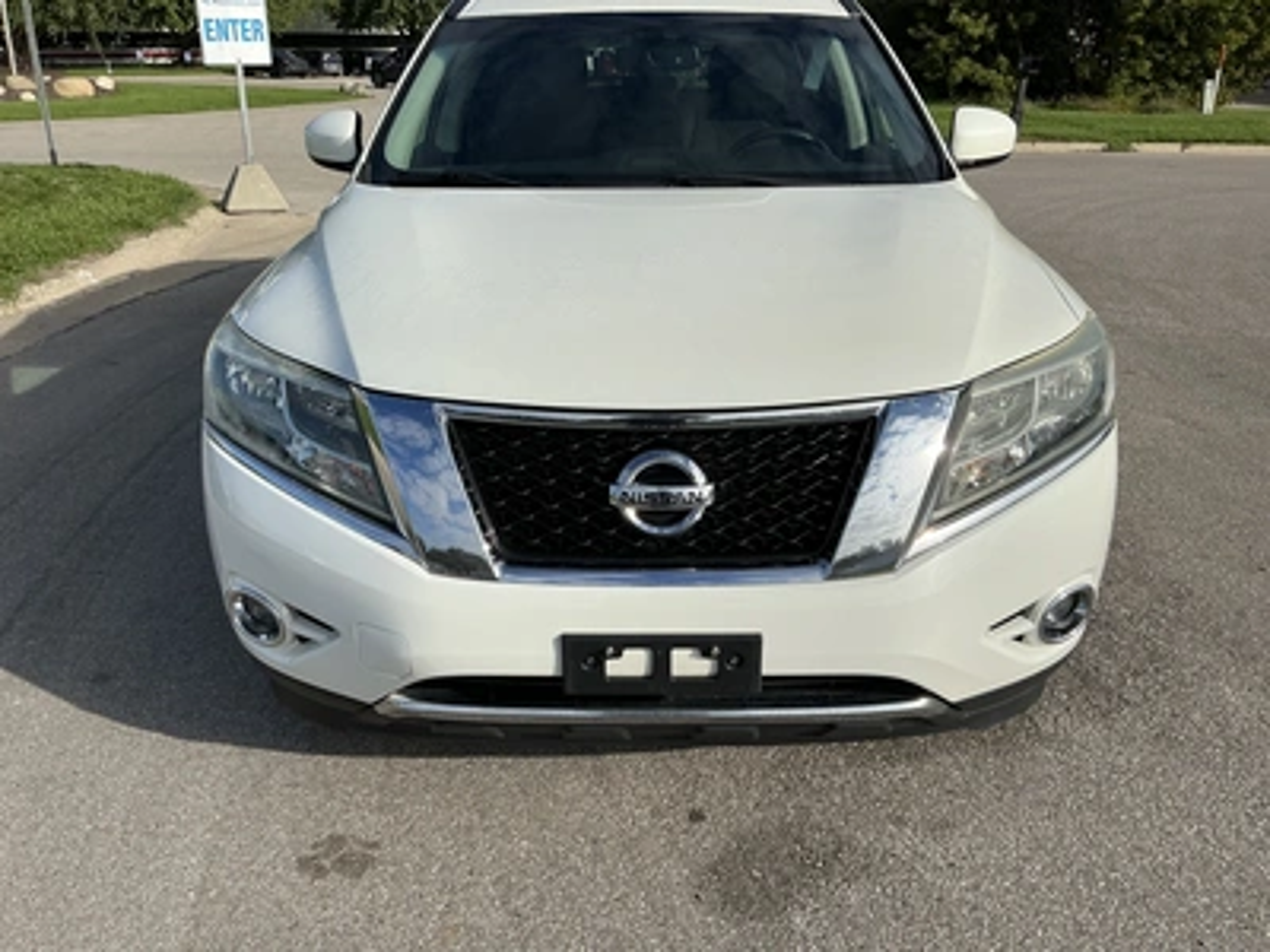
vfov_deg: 49.7
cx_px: 635
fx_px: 1027
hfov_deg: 63.4
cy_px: 476
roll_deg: +0.6
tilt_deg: -20.7
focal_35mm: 28
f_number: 1.8
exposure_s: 1/3125
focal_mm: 3
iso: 25
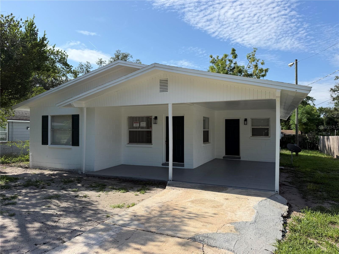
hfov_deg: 71.6
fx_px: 235
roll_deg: +0.7
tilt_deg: +0.5
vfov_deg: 56.8
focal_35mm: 24
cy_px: 127
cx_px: 170
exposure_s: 1/3953
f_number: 1.78
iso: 80
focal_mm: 6.76
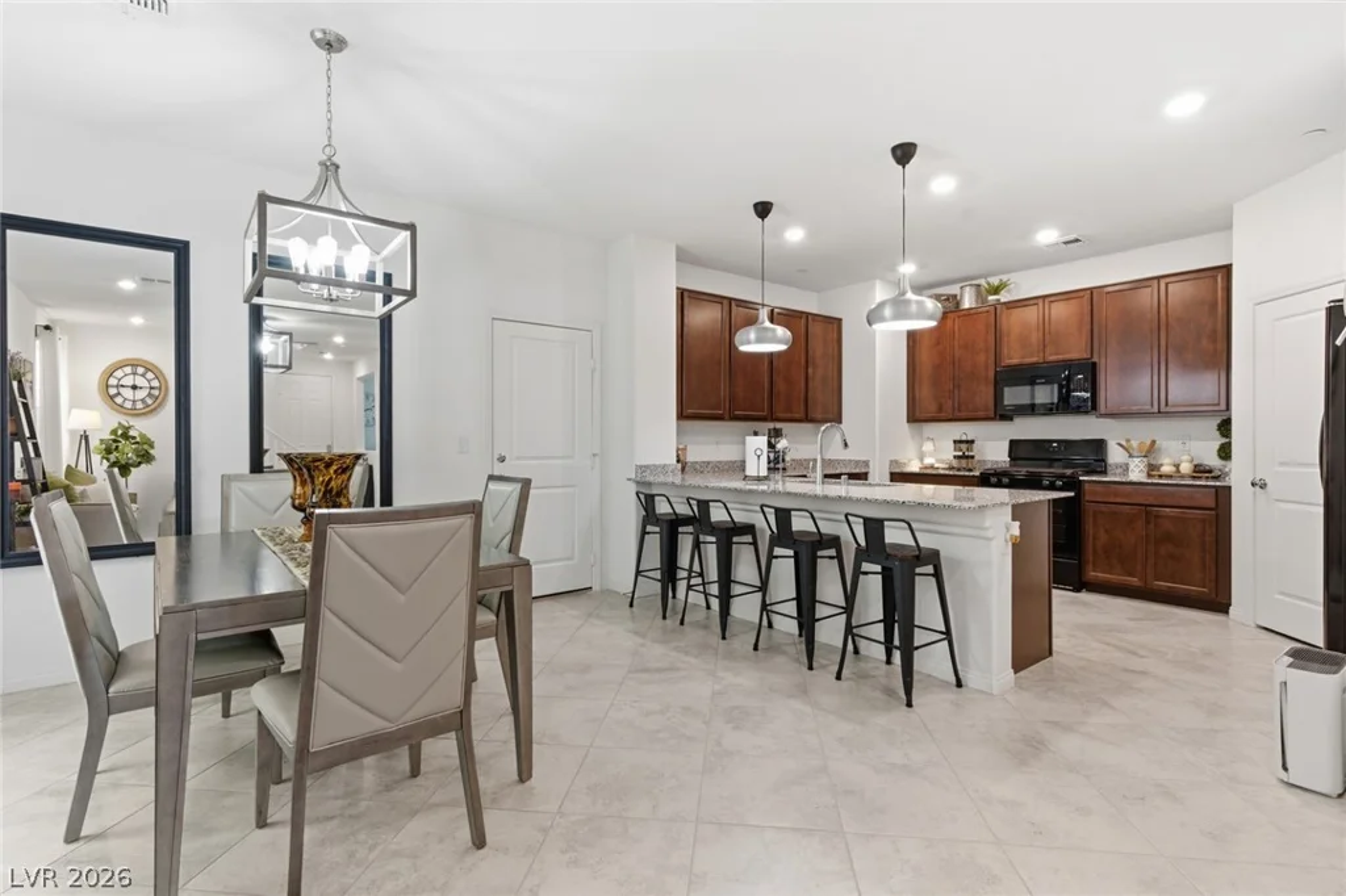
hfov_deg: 96.8
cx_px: 673
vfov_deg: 73.7
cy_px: 448
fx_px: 598
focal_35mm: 16
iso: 500
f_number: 9
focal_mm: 16
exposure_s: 1/40
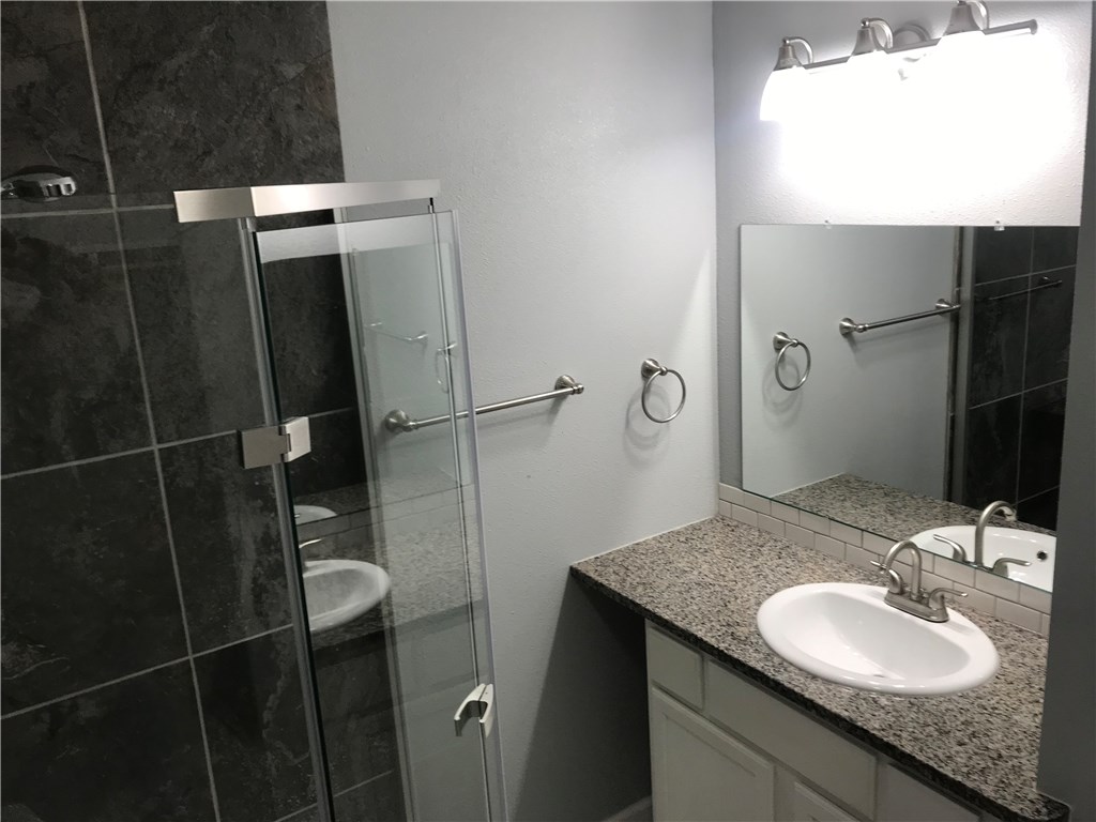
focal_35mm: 28
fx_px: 887
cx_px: 548
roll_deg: +4.8
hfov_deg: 63.4
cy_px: 411
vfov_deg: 49.7
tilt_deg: -17.3
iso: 32
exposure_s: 1/60
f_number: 1.8
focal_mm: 3.99
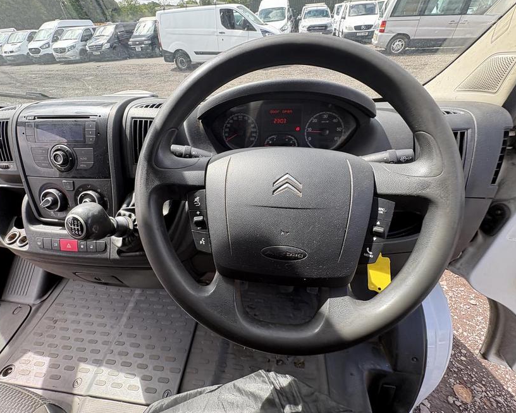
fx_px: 229
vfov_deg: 84.0
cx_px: 244
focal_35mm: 15
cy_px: 207
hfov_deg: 96.7
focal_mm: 2.22
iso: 64
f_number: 2.2
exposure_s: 1/148
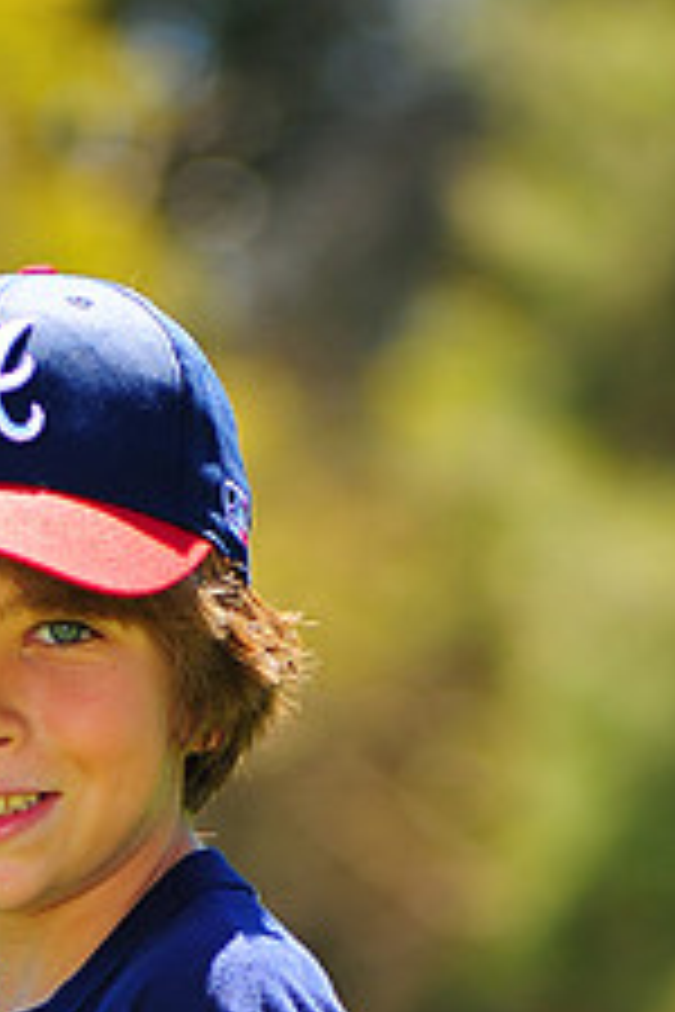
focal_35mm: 463
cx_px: -22
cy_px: 1250
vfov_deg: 4.4
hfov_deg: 3.0
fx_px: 13021
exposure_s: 1/400
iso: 200
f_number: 5
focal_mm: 180
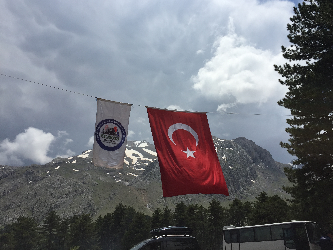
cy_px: 122
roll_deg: +0.4
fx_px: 289
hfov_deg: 60.0
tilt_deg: +21.4
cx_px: 171
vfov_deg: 46.8
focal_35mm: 30
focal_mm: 4.15
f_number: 2.2
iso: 32
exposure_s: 1/7937
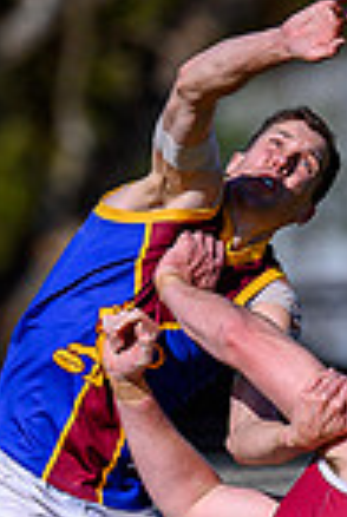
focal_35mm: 2532
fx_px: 36433
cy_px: 664
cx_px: 64
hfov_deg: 0.5
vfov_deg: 0.8
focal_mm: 500
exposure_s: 1/3200
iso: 180
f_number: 4
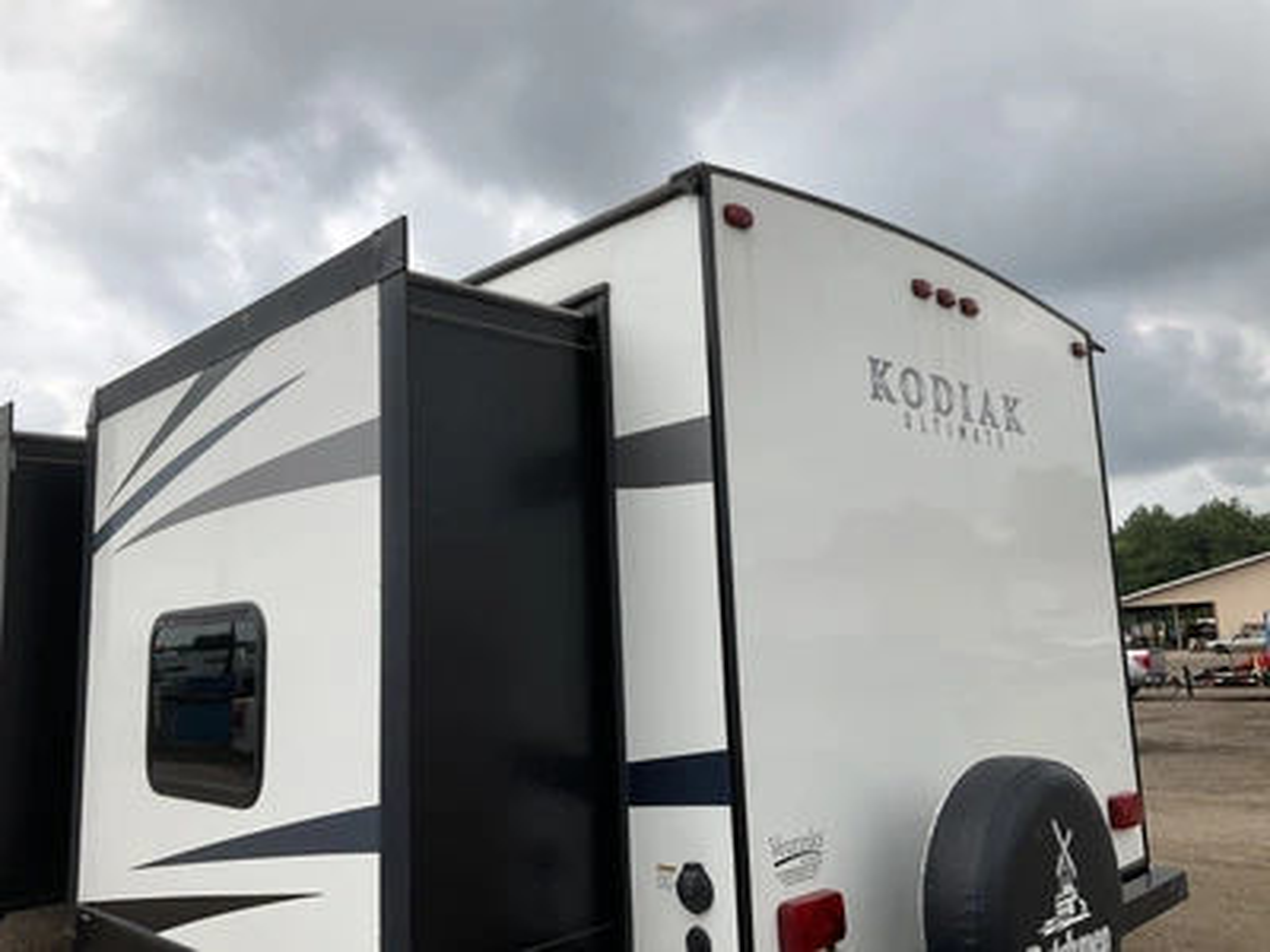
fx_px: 1064
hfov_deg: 61.7
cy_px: 476
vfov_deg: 48.2
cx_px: 635
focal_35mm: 29
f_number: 1.8
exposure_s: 1/962
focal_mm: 3
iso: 25
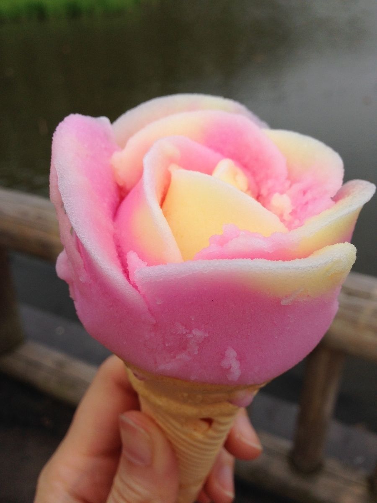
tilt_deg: -29.0
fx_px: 479
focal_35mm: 33
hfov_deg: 42.9
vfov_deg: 55.4
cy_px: 252
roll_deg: +0.6
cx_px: 188
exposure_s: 1/1466
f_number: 2.4
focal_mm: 4.12
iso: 50
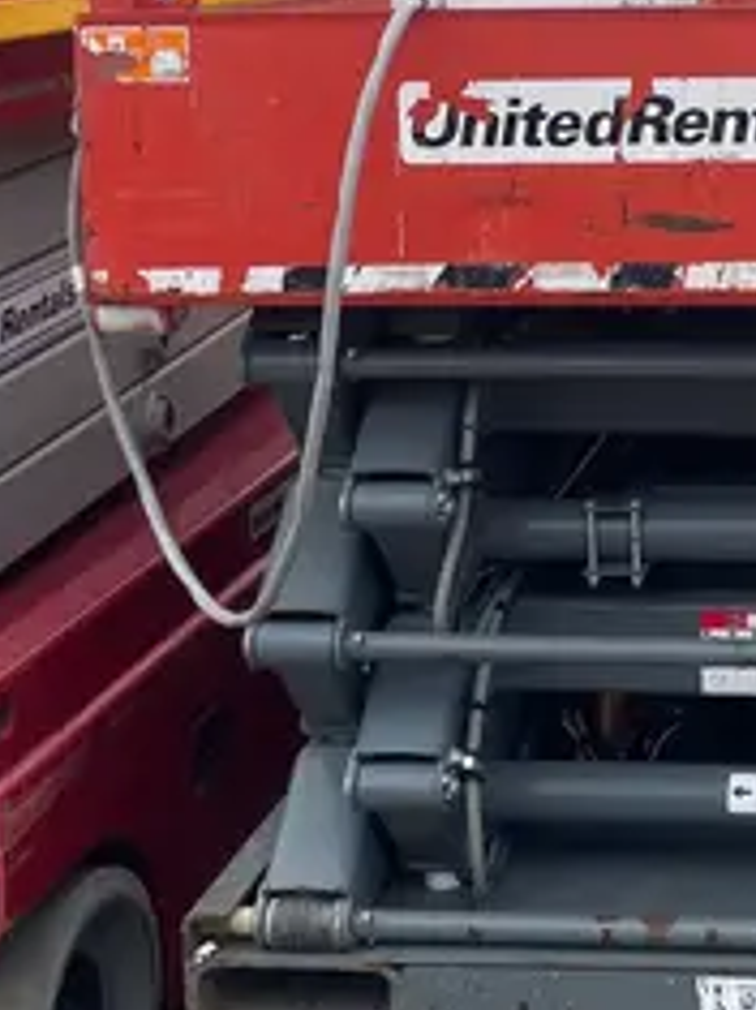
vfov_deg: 23.5
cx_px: 782
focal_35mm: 81
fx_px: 2361
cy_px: 118
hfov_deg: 17.7
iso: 32
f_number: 1.6
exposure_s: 1/2353
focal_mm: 4.2
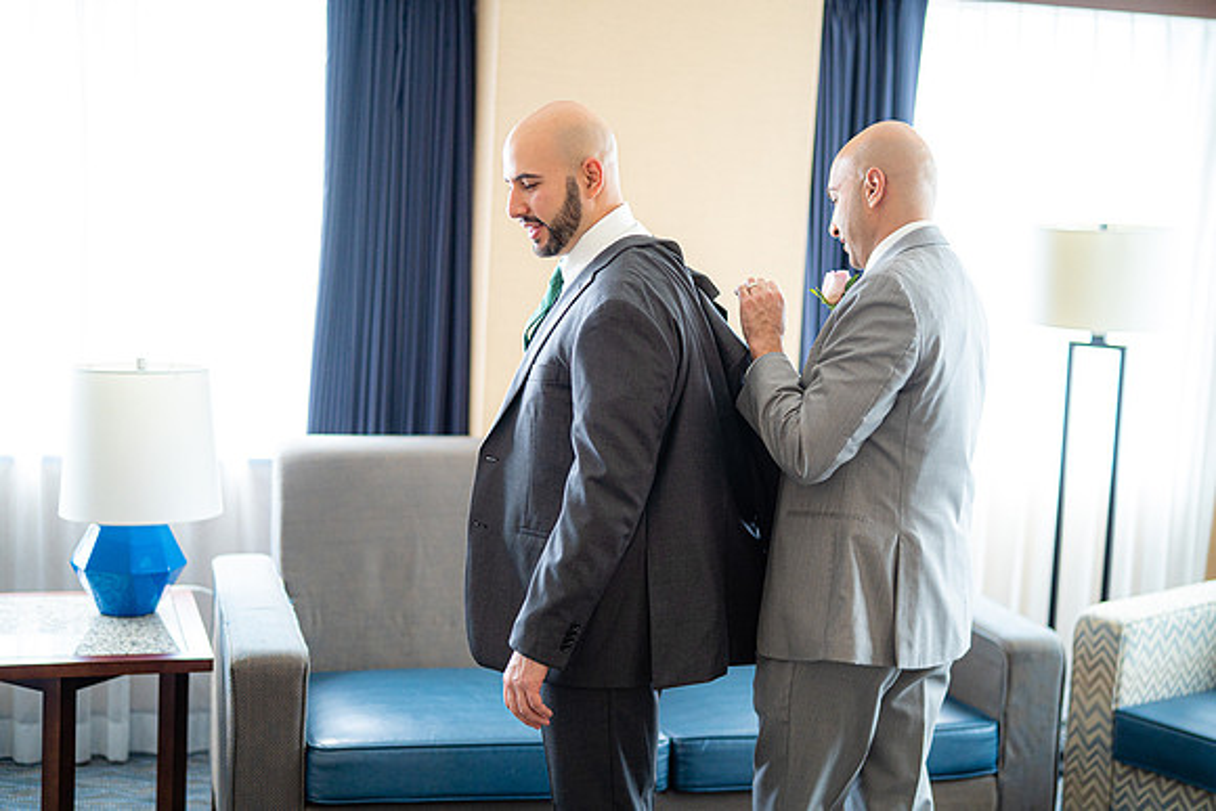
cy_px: 406
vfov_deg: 27.0
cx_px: 608
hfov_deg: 39.6
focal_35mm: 50
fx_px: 1689
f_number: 1.4
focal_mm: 50
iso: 800
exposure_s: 1/250
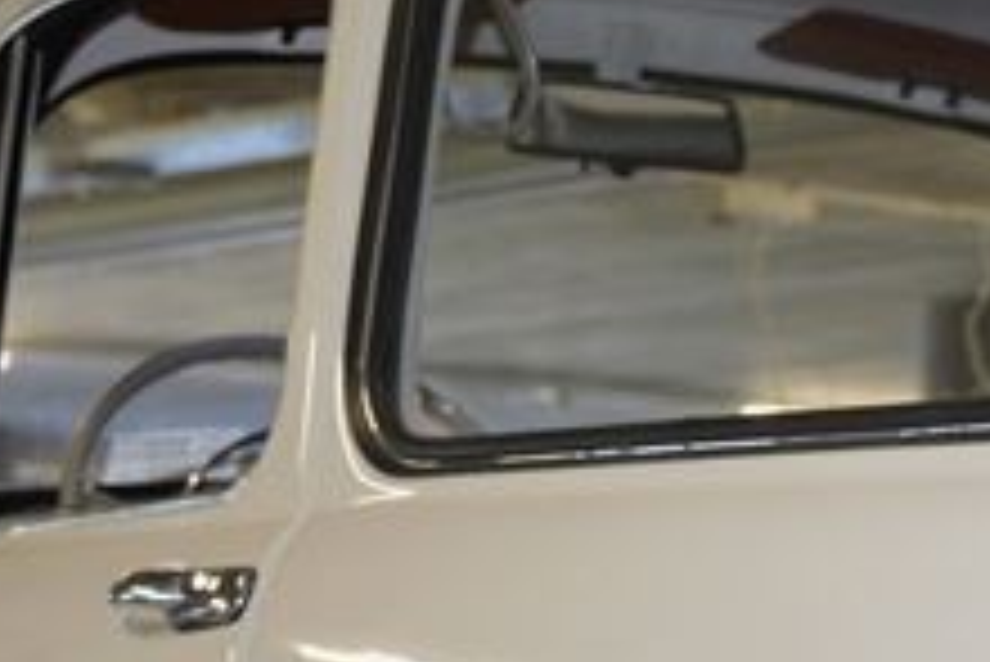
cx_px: 1508
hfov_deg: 14.2
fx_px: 3715
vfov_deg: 9.8
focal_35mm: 135
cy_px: 1036
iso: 450
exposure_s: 1/60
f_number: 4
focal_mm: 31
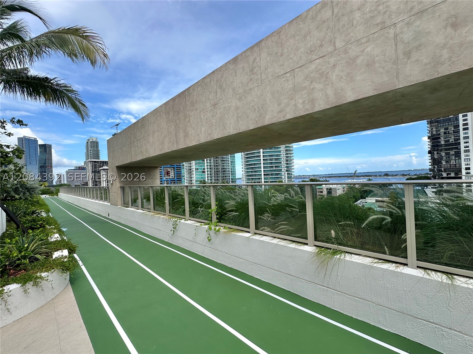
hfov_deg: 102.1
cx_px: 236
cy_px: 177
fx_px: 191
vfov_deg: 85.7
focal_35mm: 14
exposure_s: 1/988
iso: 40
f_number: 2.2
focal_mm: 2.22
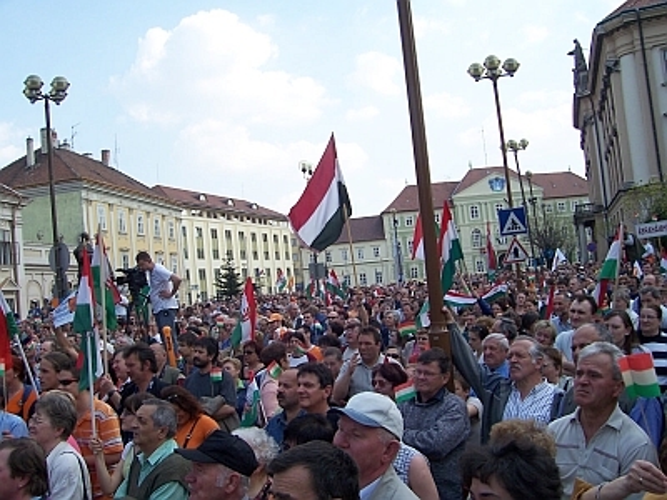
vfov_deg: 41.8
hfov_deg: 54.0
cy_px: 250
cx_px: 334
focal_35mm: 34
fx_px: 655
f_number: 5.6
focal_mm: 5.6
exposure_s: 1/250
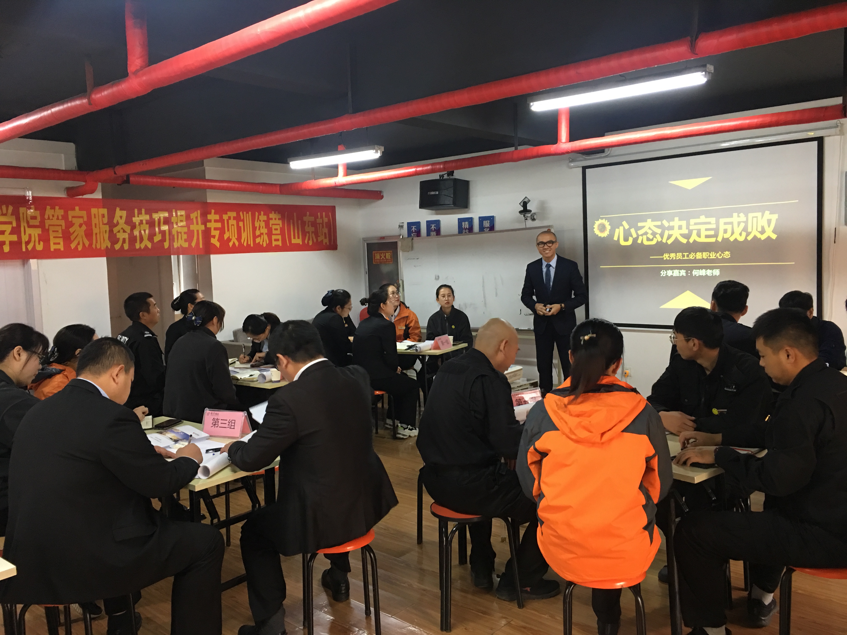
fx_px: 710
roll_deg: +1.6
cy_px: 318
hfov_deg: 61.7
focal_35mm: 29
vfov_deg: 48.2
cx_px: 424
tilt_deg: -4.3
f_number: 2.2
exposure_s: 1/17
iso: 80
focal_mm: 4.15
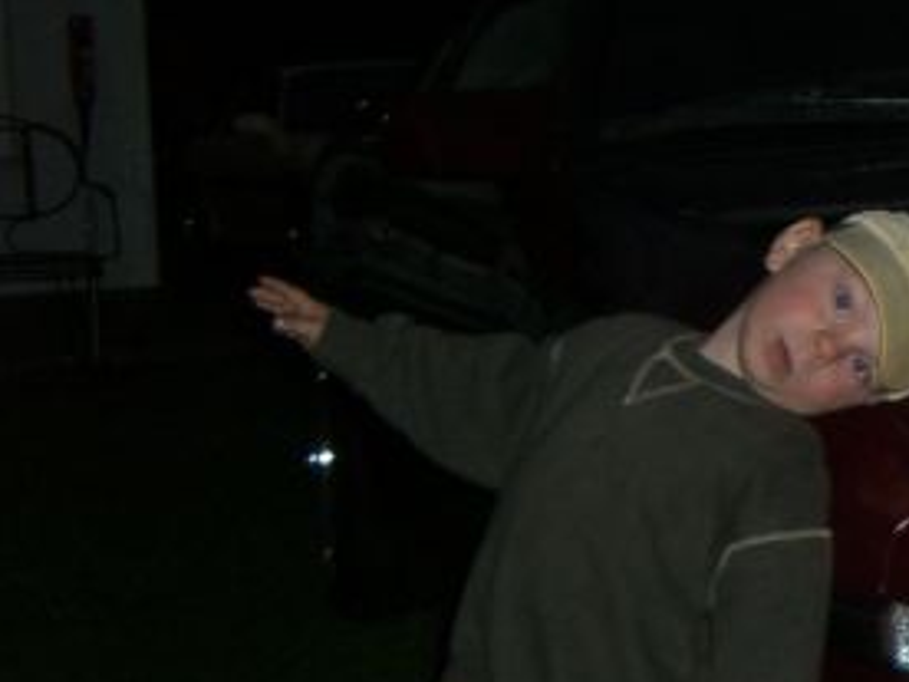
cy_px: 554
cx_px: 1258
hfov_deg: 16.6
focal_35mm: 110
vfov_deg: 13.4
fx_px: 2889
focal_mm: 6.2
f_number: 2.7
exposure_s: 1/60
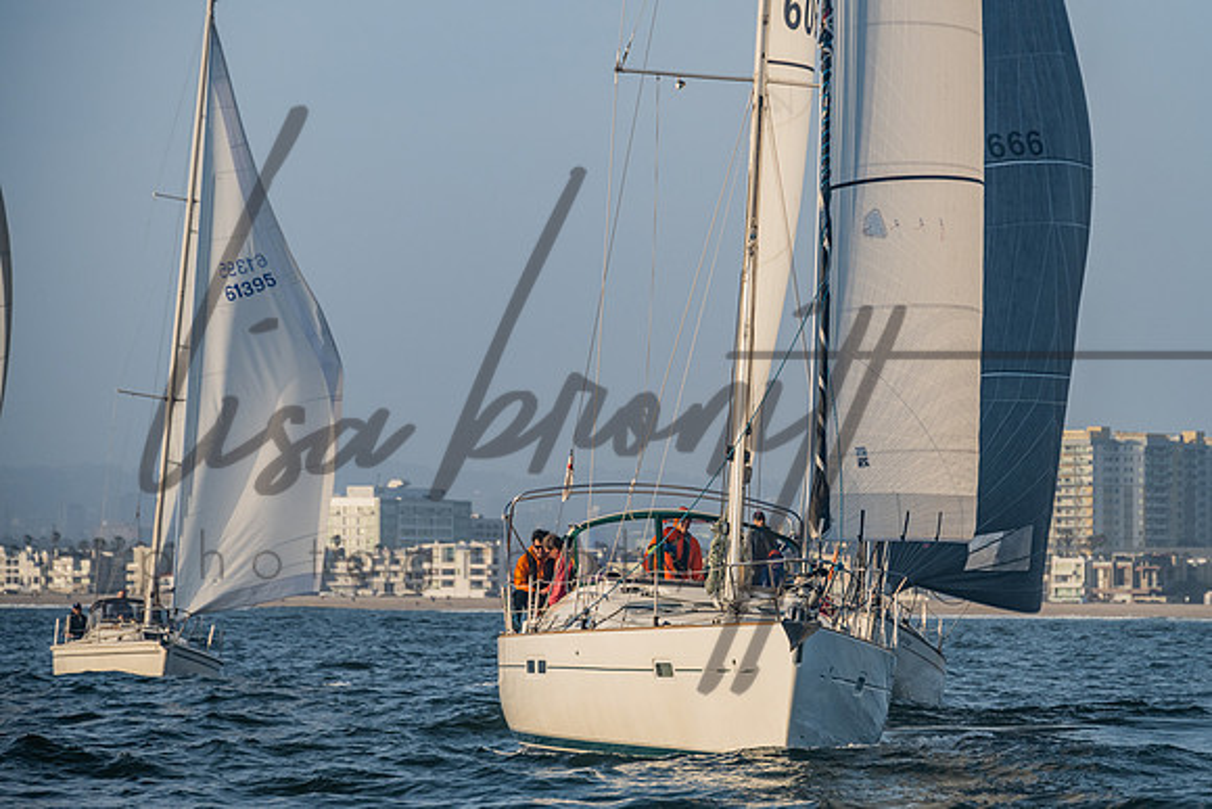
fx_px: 6271
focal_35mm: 186
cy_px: 396
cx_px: 750
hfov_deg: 11.0
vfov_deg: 7.4
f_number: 6.3
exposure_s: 1/800
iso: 400
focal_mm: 150
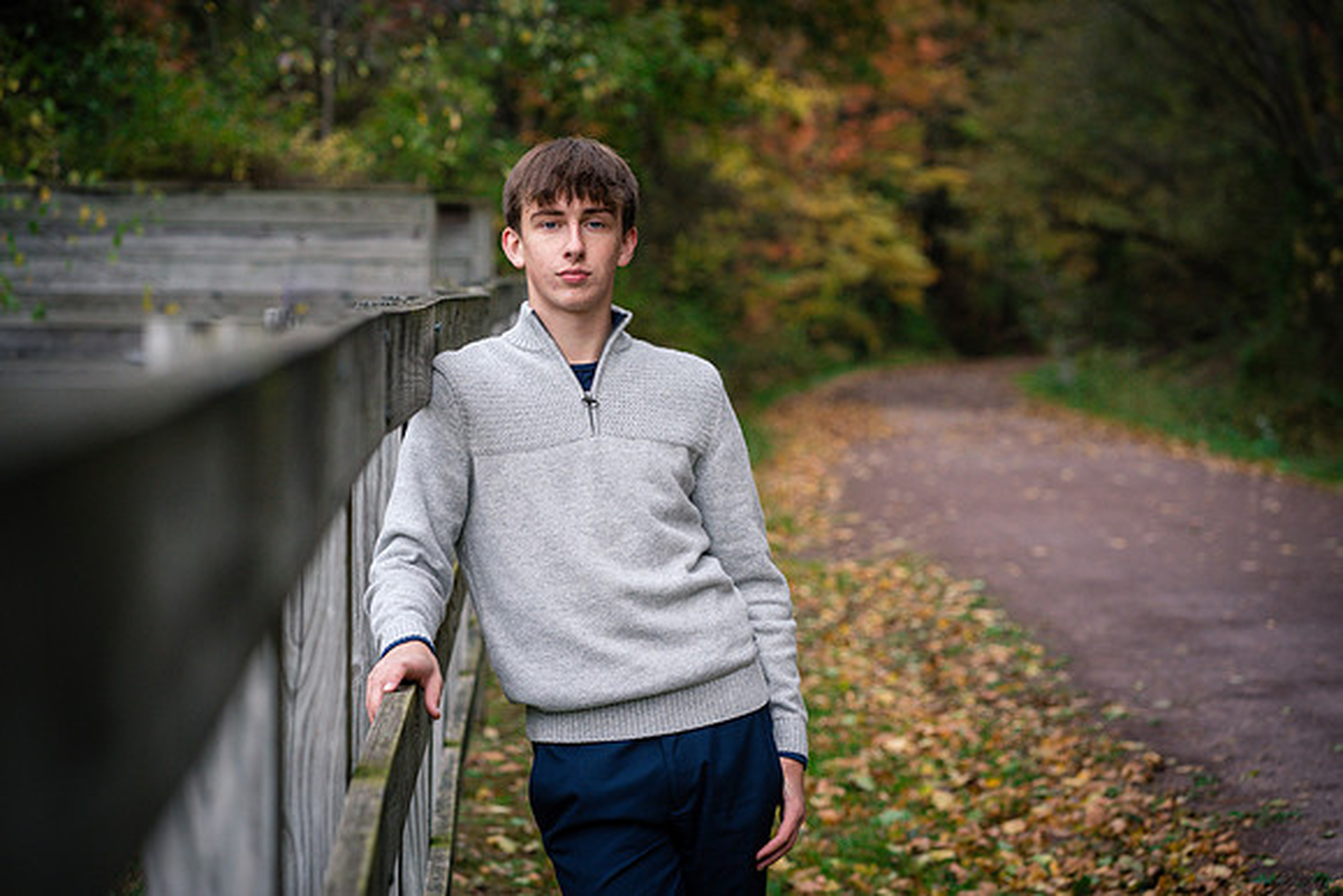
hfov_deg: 23.9
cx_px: 672
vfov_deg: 16.1
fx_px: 3172
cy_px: 448
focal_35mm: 85
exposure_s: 1/500
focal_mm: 85
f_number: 3.5
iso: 640
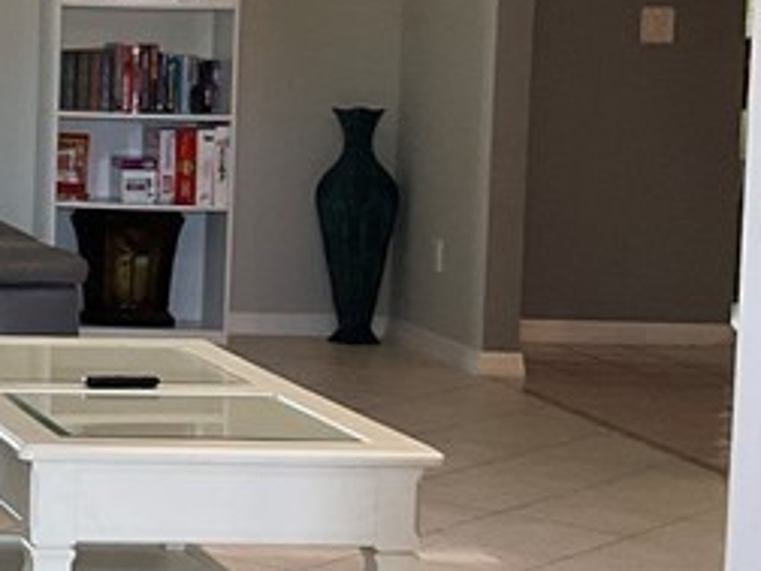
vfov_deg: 12.5
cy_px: 151
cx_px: -489
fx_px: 2594
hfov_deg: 15.1
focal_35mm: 118
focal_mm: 3
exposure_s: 1/60
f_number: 1.8
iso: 100
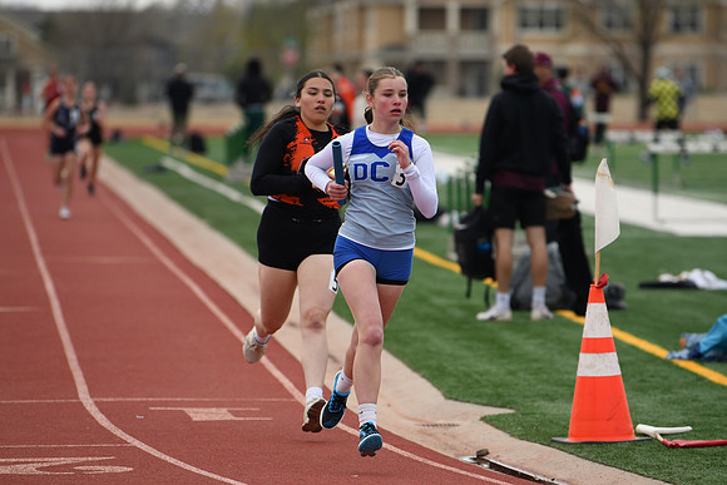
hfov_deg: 11.4
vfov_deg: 7.6
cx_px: 364
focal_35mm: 180
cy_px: 242
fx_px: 3636
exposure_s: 1/6400
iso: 320
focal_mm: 180
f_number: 2.8
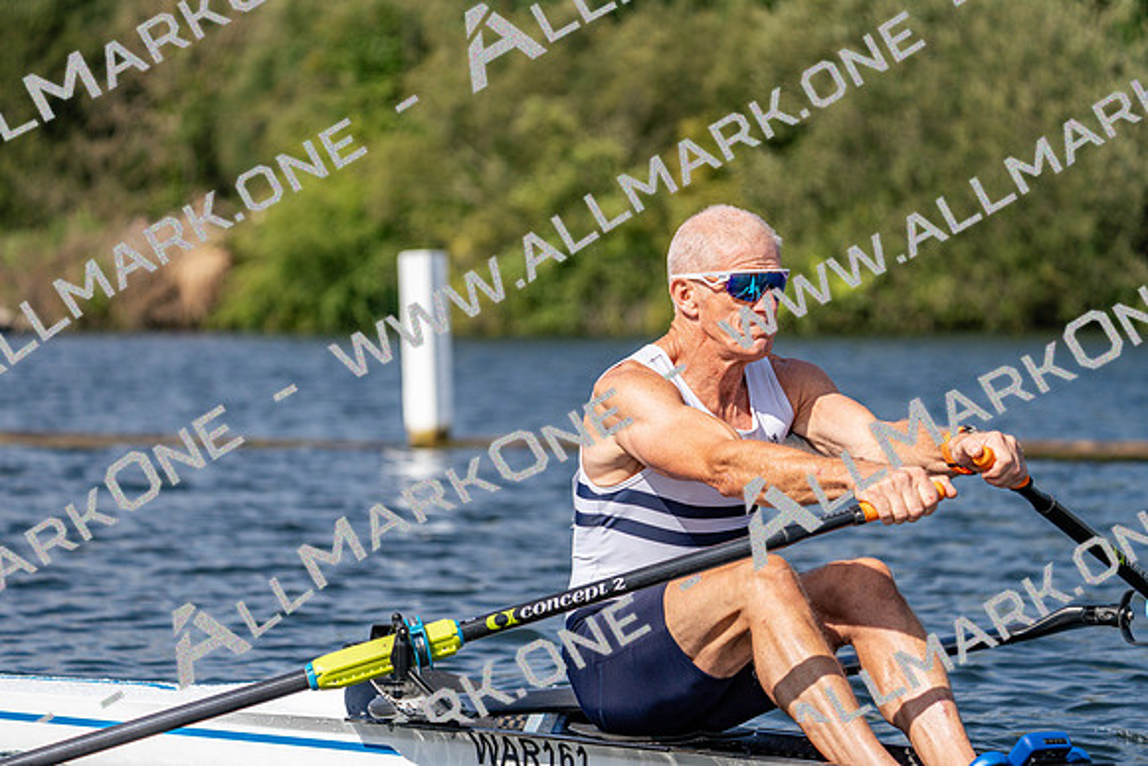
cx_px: 574
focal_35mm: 200
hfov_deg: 10.3
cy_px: 383
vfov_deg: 6.9
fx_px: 6379
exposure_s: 1/1600
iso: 160
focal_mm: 200
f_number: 5.6
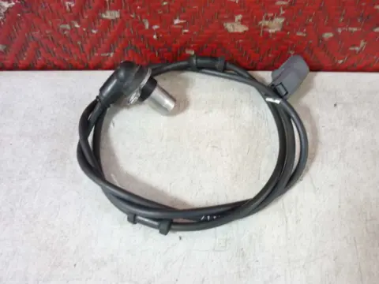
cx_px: 190
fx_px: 361
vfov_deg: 42.9
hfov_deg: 55.4
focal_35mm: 33
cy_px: 142
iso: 400
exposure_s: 1/8
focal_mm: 5.5
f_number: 2.8
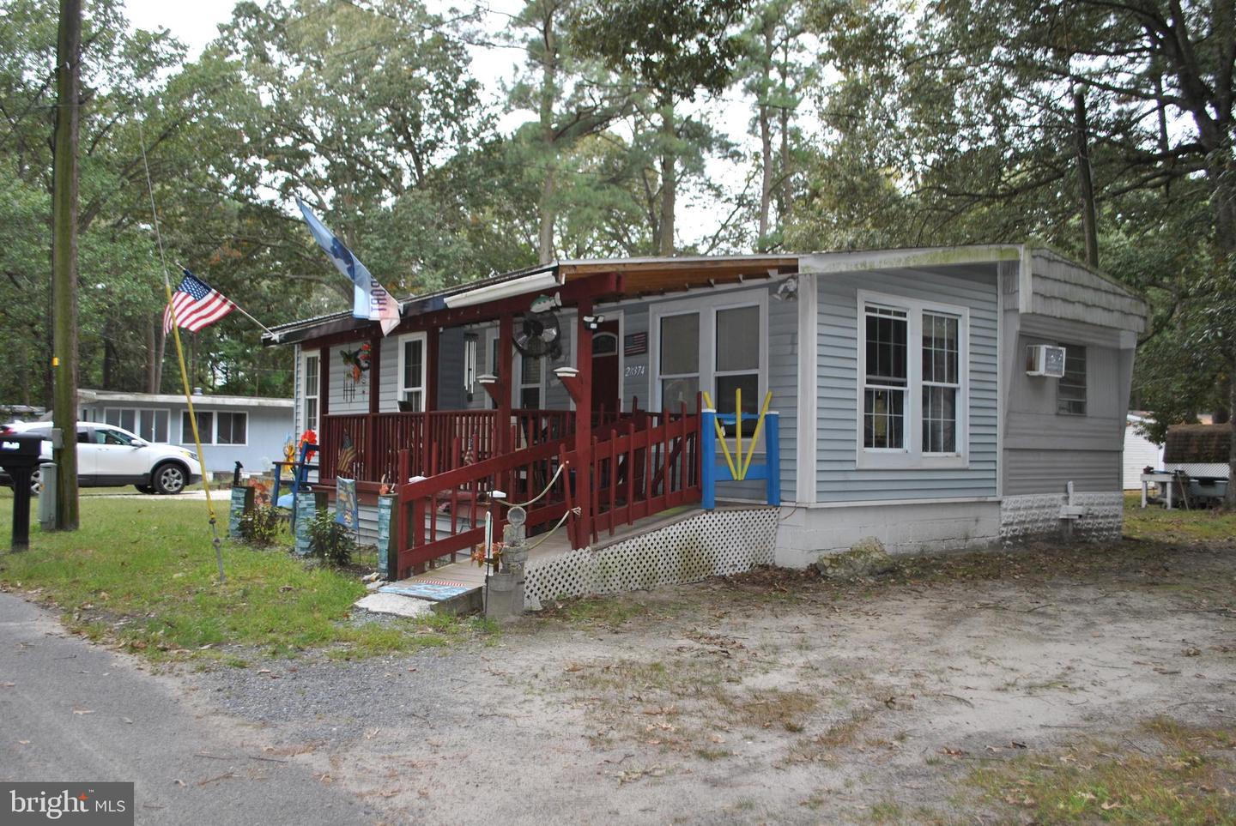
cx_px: 618
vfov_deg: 43.7
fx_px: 1031
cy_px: 413
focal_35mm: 30
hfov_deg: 61.9
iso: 125
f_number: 3.8
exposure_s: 1/125
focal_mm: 20
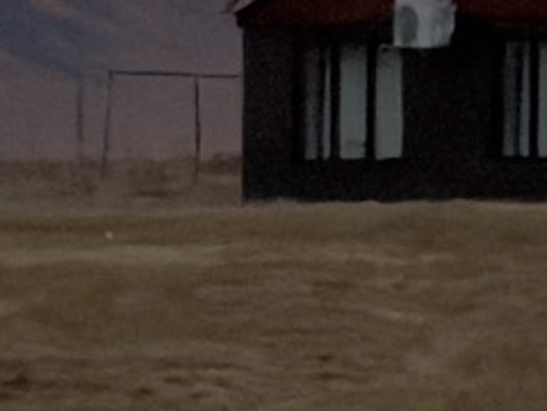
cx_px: 1992
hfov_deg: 1.7
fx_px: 17888
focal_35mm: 1132
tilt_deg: +4.0
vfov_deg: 1.3
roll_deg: +0.2
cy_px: -1080
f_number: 2.8
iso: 500
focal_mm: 16.89
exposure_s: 1/78
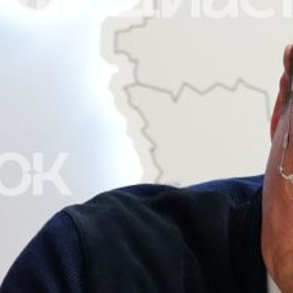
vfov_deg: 6.2
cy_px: 440
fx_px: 2653
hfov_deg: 6.3
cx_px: 272
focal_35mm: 277
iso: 1600
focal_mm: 46
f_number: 5
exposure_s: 1/80
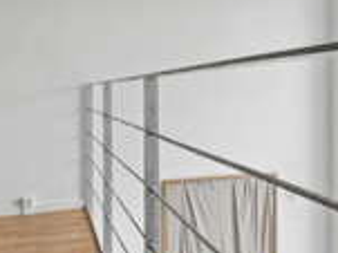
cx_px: 218
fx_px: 410
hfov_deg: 44.3
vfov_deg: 34.2
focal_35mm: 42
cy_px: 99
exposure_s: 1/13
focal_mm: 10.5
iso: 200
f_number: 8
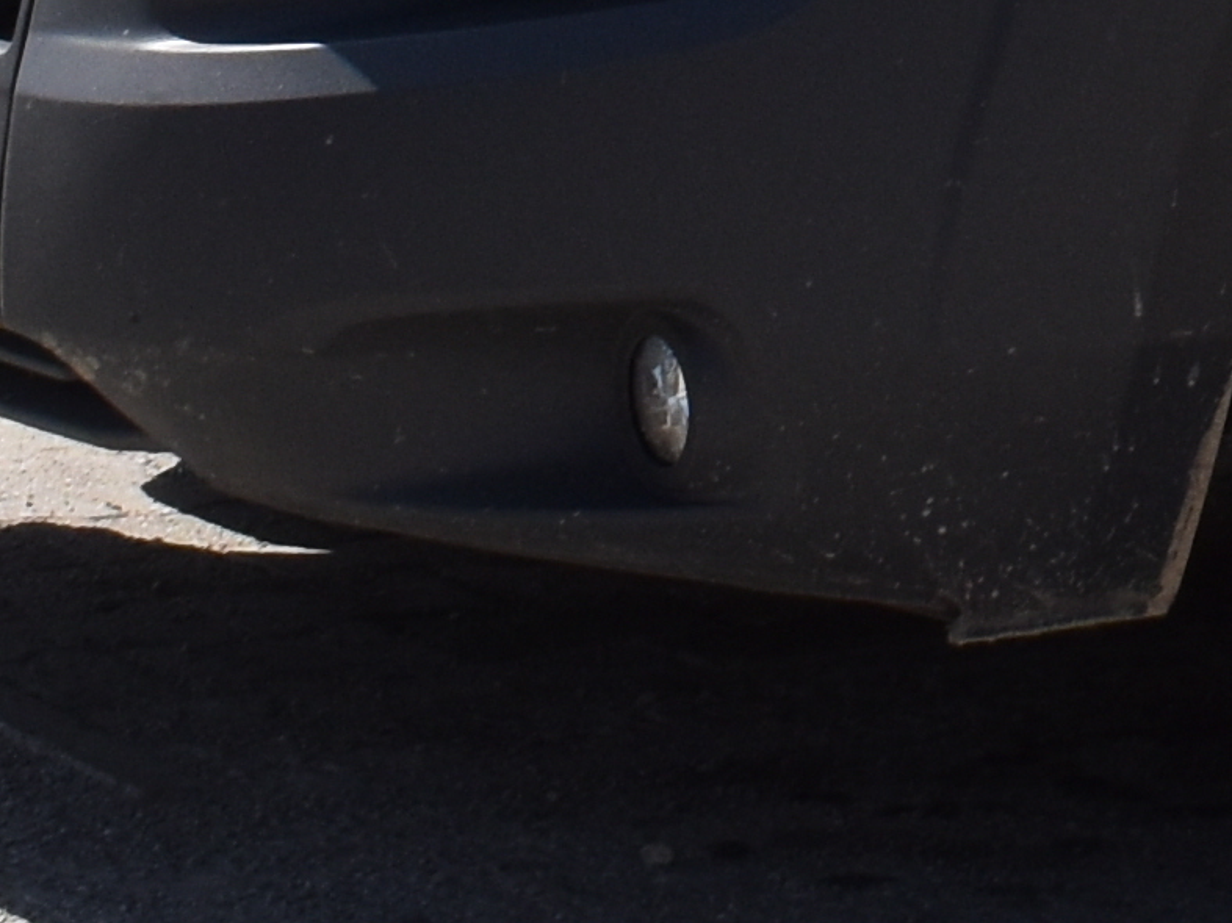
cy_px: -1729
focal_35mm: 264
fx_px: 9394
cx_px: 2693
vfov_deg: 5.3
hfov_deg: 7.2
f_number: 13
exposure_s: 1/640
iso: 250
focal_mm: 24
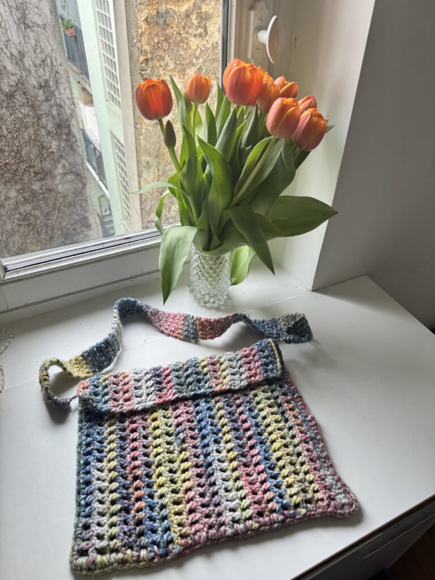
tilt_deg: -40.6
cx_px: 218
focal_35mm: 24
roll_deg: -1.3
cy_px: 290
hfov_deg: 56.8
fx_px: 402
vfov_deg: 71.6
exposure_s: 1/88
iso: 200
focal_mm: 6.86
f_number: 1.78
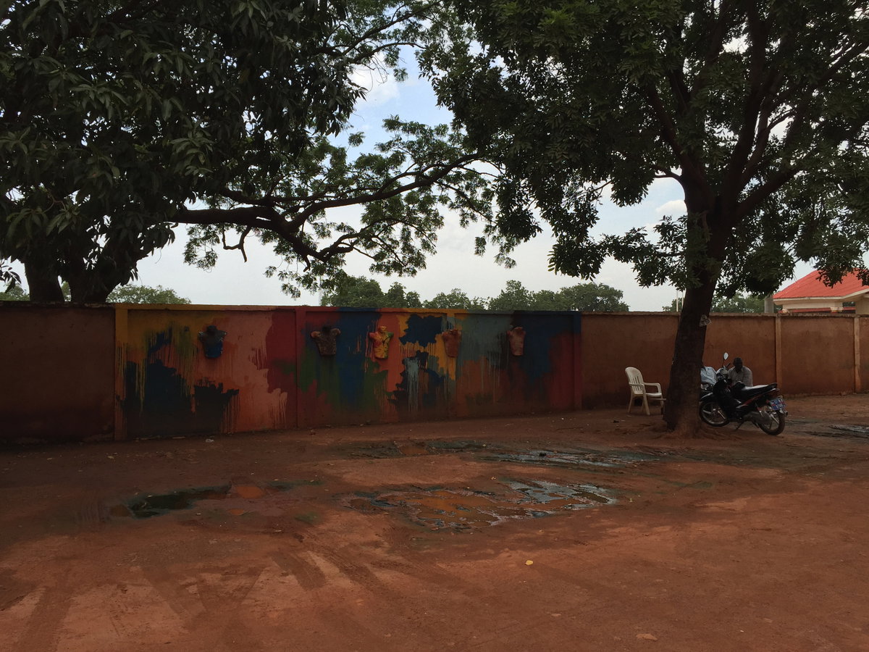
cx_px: 434
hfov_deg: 61.7
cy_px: 326
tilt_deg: +1.5
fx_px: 728
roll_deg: -0.2
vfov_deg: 48.2
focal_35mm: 29
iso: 32
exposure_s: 1/542
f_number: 2.2
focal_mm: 4.15
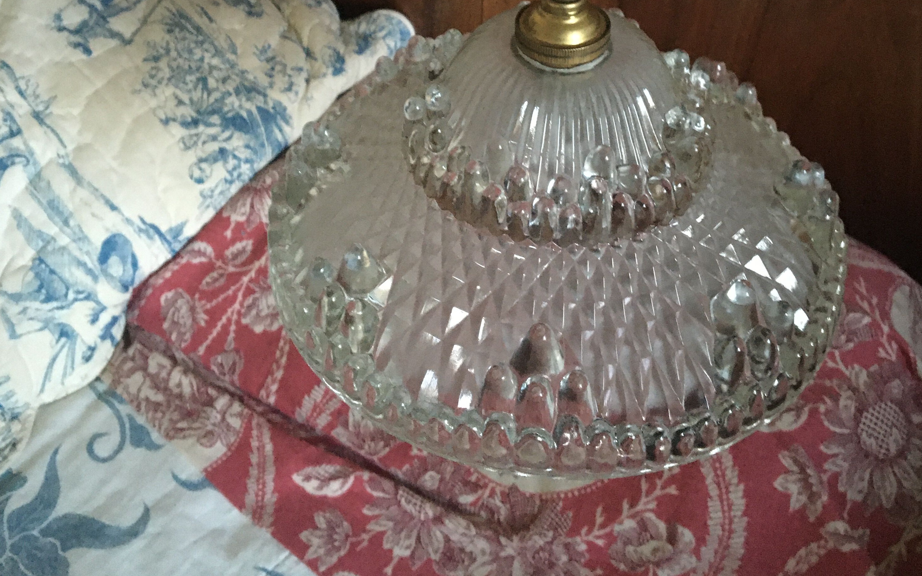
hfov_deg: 47.2
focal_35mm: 42
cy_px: 46
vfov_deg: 29.2
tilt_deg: -31.3
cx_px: 464
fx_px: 1055
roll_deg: -2.8
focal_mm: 4.15
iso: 400
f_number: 2.2
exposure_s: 1/17
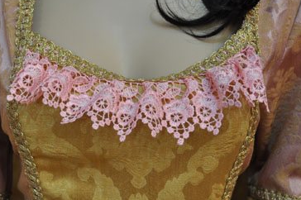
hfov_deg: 29.5
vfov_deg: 20.0
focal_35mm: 68
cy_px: 117
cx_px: 105
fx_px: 568
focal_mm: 22
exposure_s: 1/60
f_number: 4
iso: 560
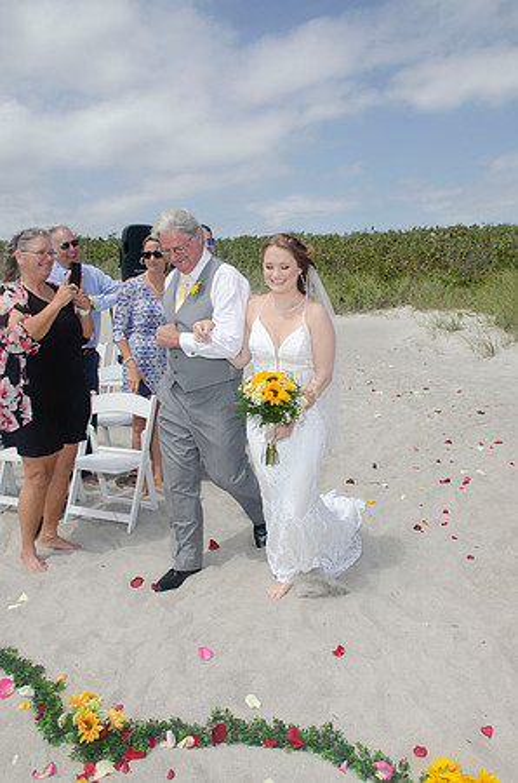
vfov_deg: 62.0
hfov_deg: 43.4
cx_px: 259
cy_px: 392
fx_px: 650
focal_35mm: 30
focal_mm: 20
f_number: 11
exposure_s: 1/250
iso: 100
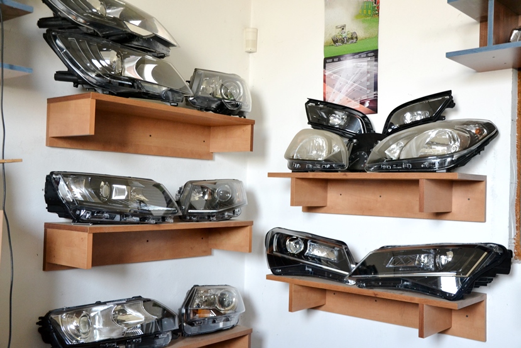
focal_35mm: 39
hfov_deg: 49.5
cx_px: 260
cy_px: 174
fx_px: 564
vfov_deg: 34.2
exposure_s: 1/80
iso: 1600
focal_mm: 26
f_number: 4
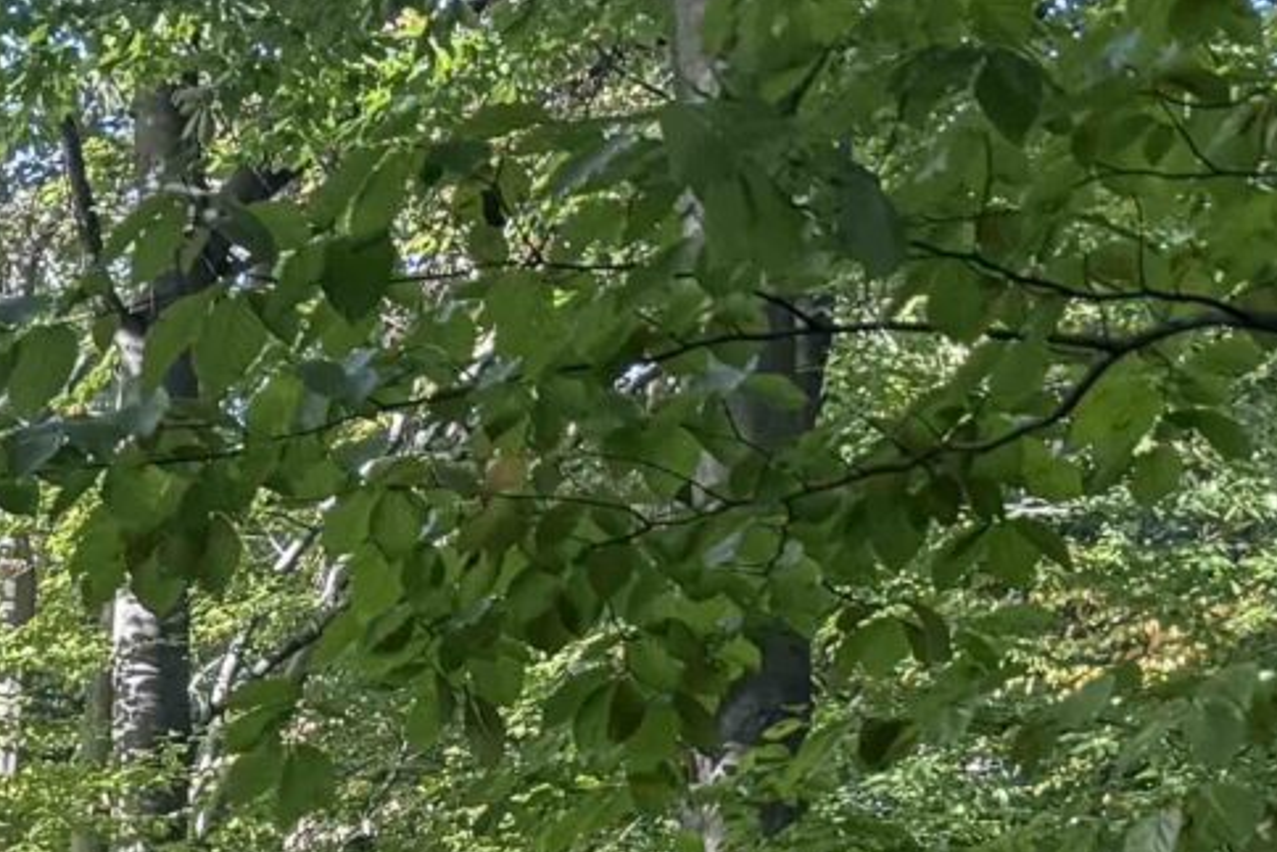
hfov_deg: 12.8
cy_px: 1968
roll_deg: +2.4
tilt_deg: +0.0
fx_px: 4683
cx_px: -1575
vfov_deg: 9.4
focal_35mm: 132
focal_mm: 6.76
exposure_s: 1/121
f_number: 1.78
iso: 80
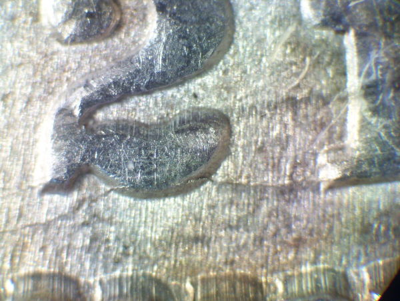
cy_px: 150
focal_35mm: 70
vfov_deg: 21.1
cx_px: 200
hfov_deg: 27.7
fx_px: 810
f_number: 4
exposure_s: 1/25
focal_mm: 11.6
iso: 160
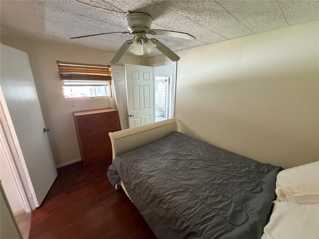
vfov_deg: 85.7
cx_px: 160
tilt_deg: -14.9
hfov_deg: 102.1
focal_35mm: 14
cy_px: 120
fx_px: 129
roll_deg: -0.3
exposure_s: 1/60
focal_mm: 2.22
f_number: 2.2
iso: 640
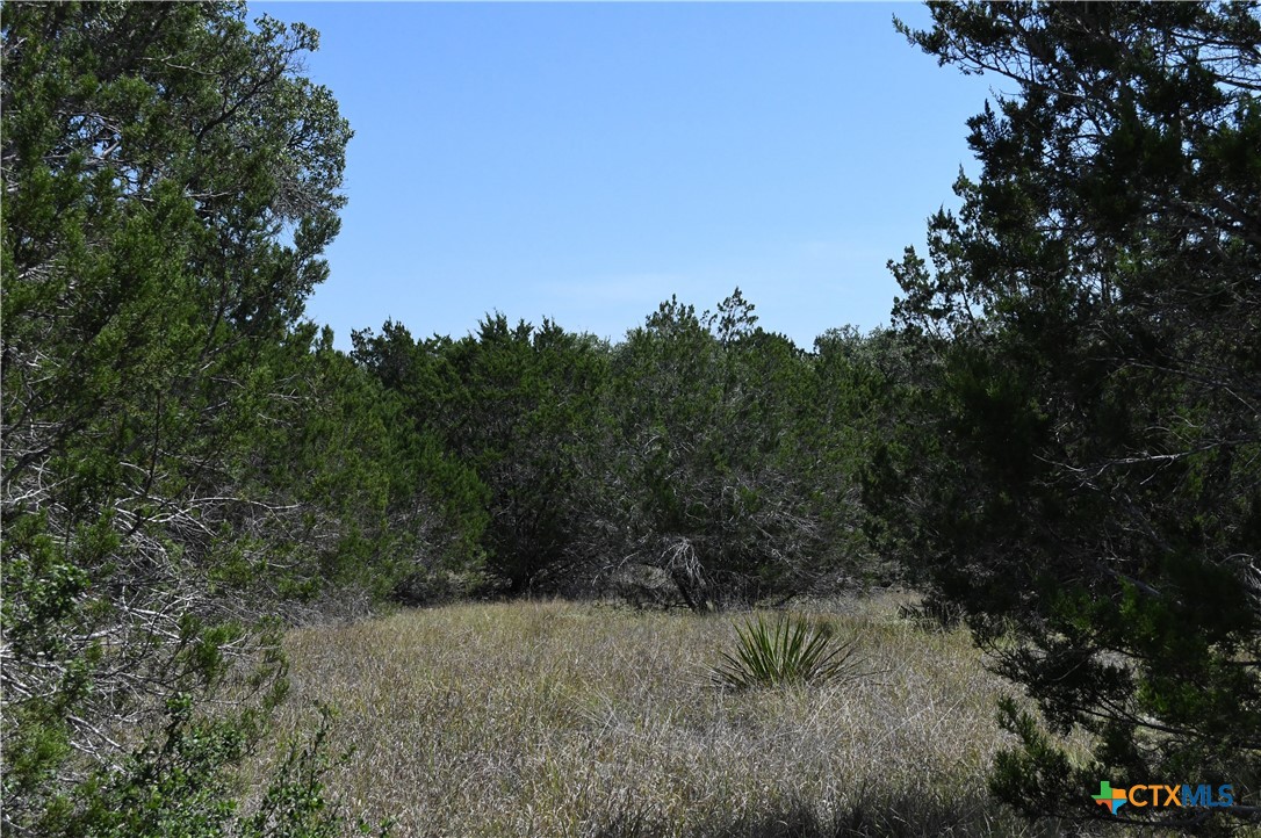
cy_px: 419
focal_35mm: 48
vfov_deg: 28.0
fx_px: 1680
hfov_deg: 41.1
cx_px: 630
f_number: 8
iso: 2200
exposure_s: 1/8000
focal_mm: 32
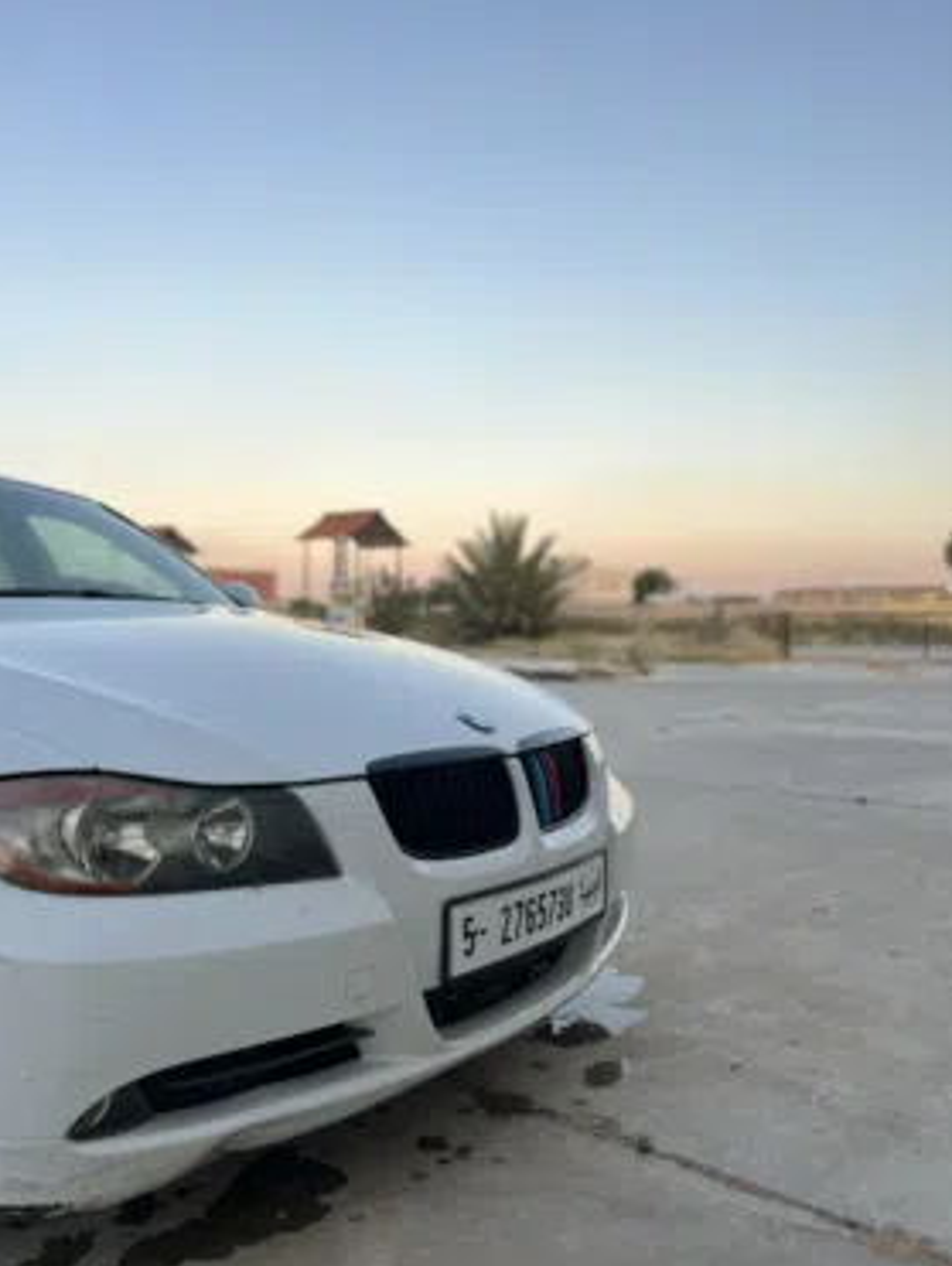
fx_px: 1025
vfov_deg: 63.4
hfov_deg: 49.8
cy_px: 645
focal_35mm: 28
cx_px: 450
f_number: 1.5
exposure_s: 1/121
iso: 64
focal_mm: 5.7
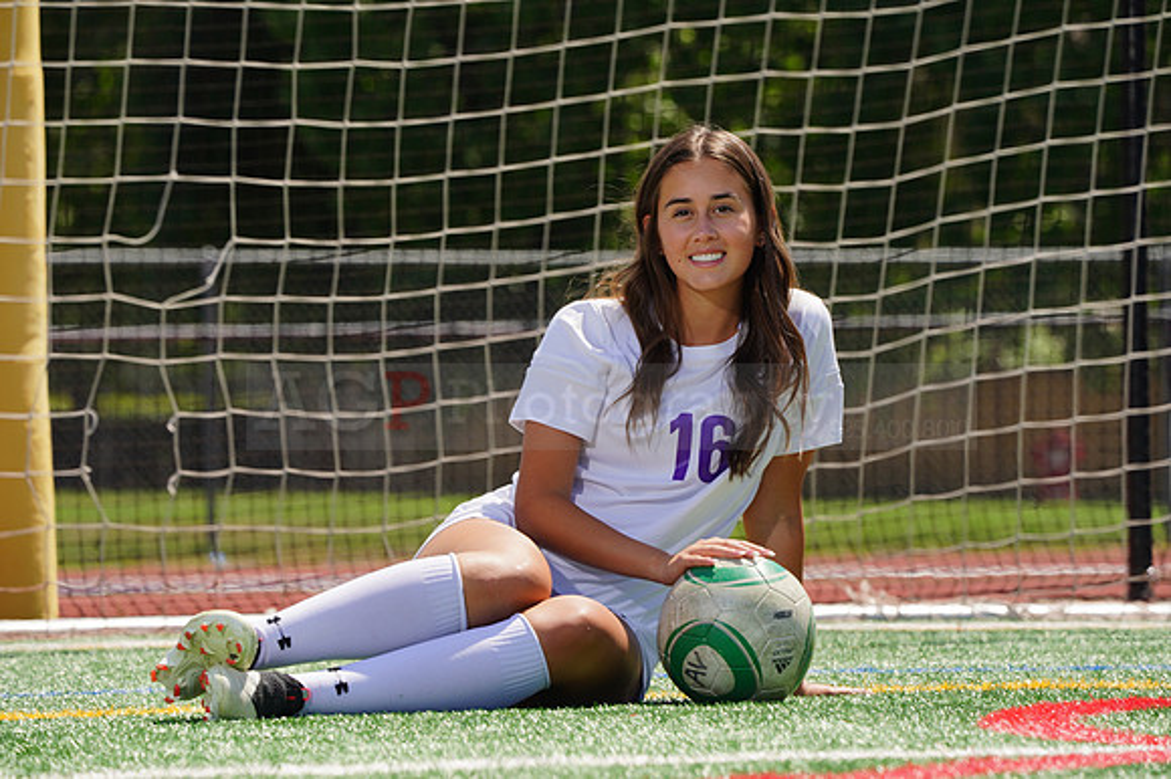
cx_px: 586
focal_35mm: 339
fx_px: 11020
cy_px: 390
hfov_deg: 6.1
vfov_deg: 4.1
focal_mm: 339
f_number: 13
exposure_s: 1/250
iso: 200
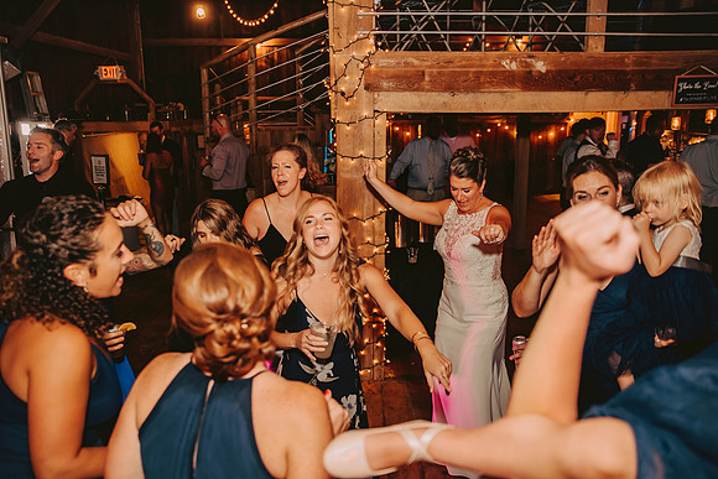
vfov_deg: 42.3
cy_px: 240
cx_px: 359
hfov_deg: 60.3
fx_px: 618
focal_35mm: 31
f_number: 2.8
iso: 1250
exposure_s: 1/125
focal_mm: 31
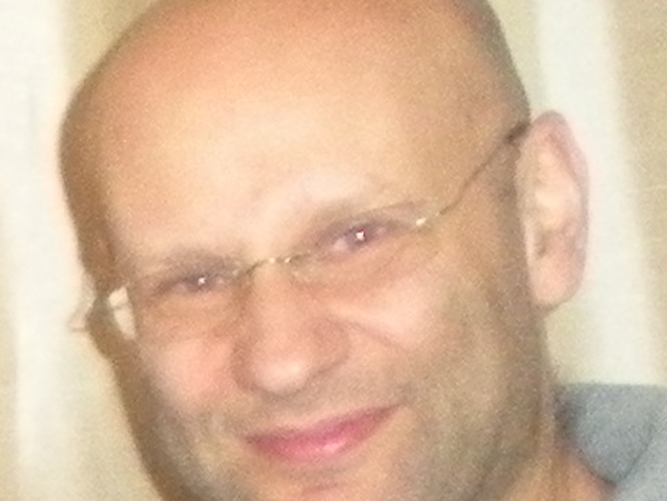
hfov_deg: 6.9
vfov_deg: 5.3
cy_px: 1427
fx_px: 5106
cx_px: -1102
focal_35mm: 265
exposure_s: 1/60
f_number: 3.1
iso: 531
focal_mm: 6.3
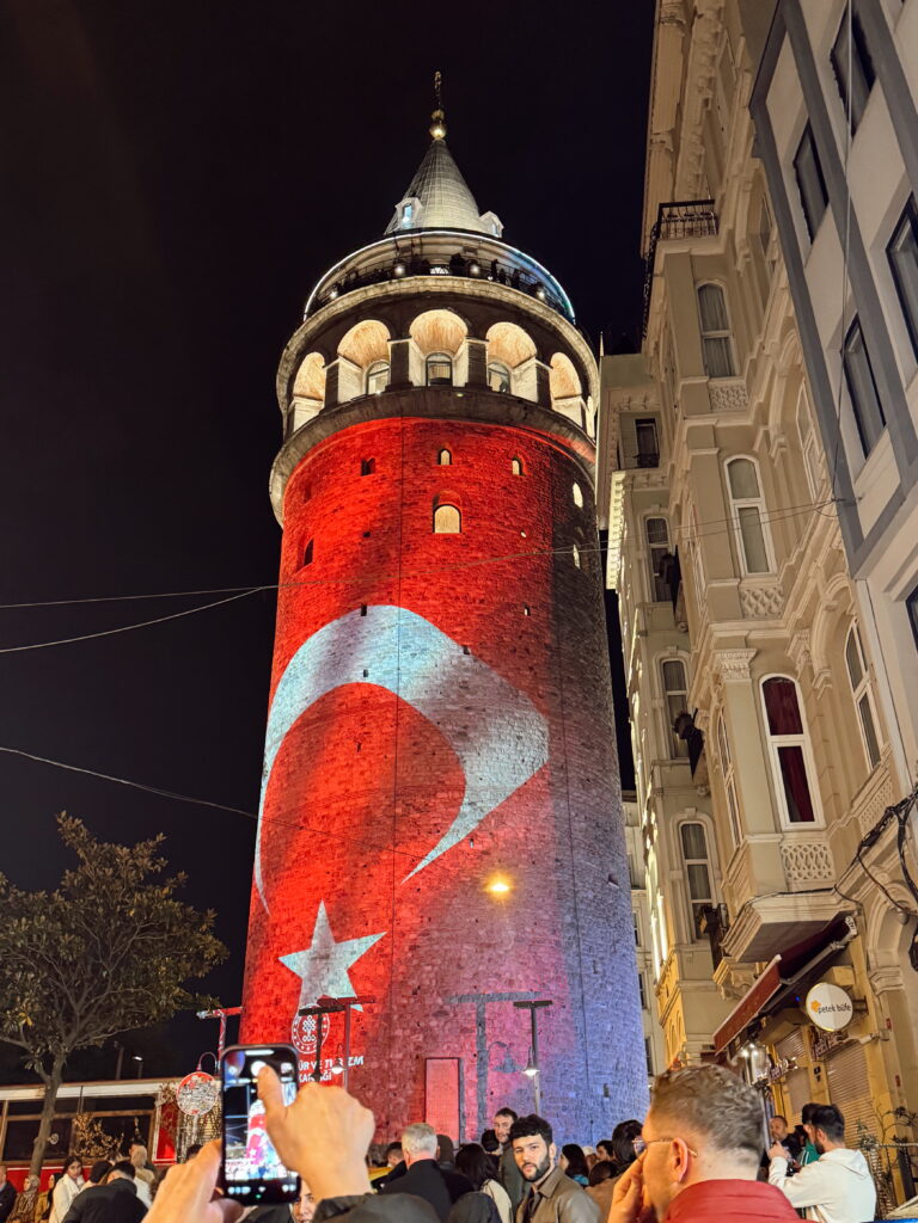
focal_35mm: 24
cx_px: 459
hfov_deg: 56.8
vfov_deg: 71.6
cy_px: 612
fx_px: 849
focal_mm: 6.76
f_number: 1.78
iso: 640
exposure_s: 1/33
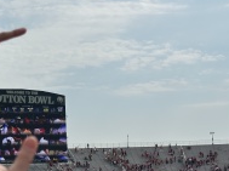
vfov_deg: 15.8
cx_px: 22
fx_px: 614
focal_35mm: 93
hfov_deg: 20.7
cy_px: 119
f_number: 1.78
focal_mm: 6.86
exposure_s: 1/13699
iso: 64
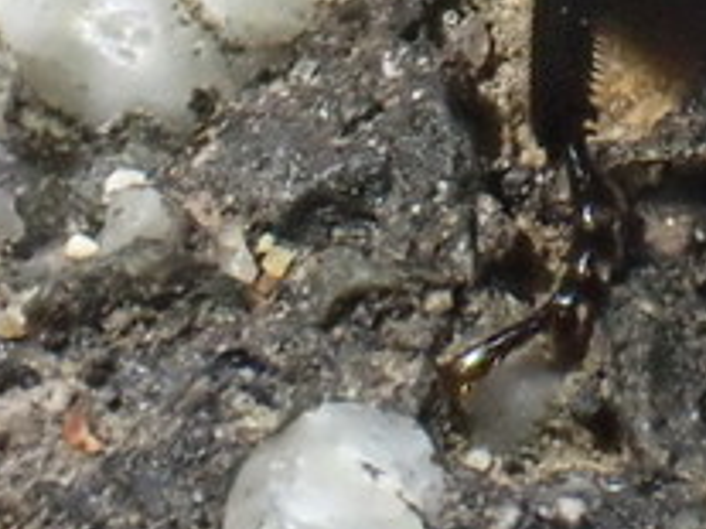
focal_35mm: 194
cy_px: -457
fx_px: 3954
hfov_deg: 10.1
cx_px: 697
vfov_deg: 7.4
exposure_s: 1/160
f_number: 4.5
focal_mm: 8.4
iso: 800
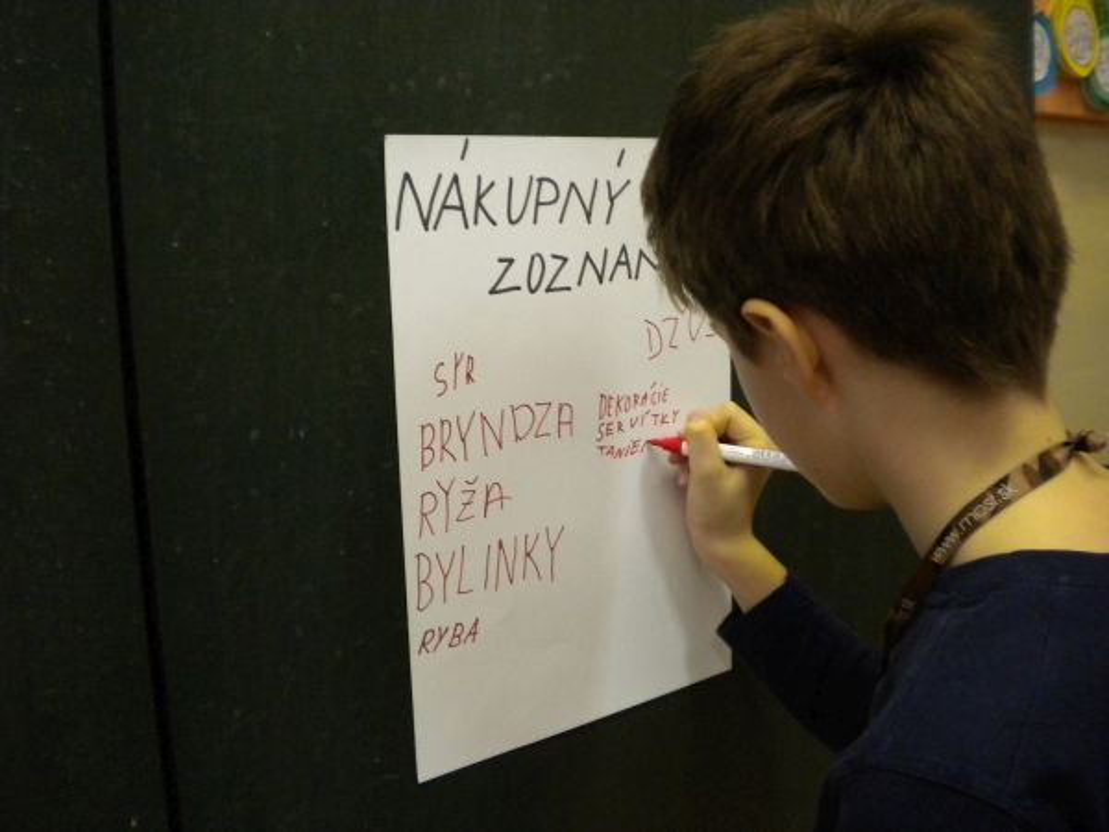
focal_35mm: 35
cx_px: 554
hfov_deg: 52.6
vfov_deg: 40.7
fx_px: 1121
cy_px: 416
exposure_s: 1/70
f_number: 3.1
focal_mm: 6.3
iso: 472
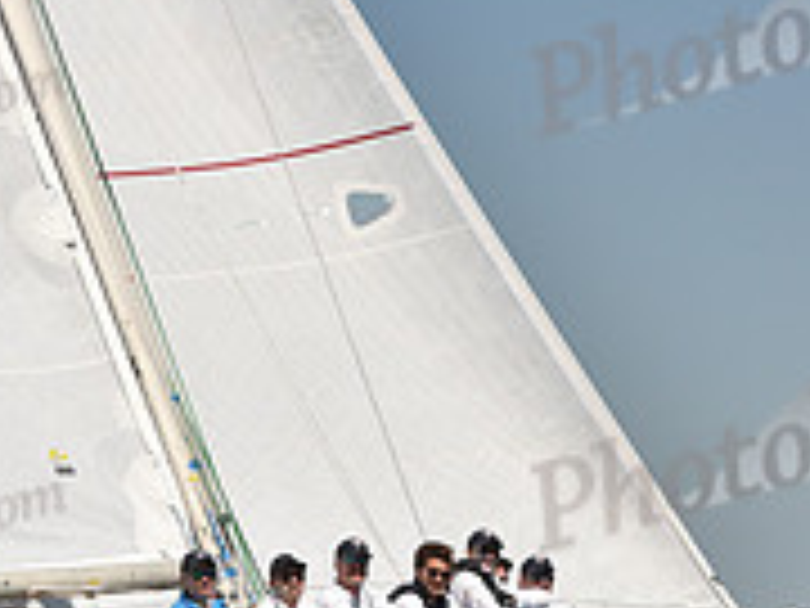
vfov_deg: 4.4
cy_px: 732
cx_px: 302
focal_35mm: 340
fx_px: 7956
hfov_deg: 5.8
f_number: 4.5
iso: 250
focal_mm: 110
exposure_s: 1/1250
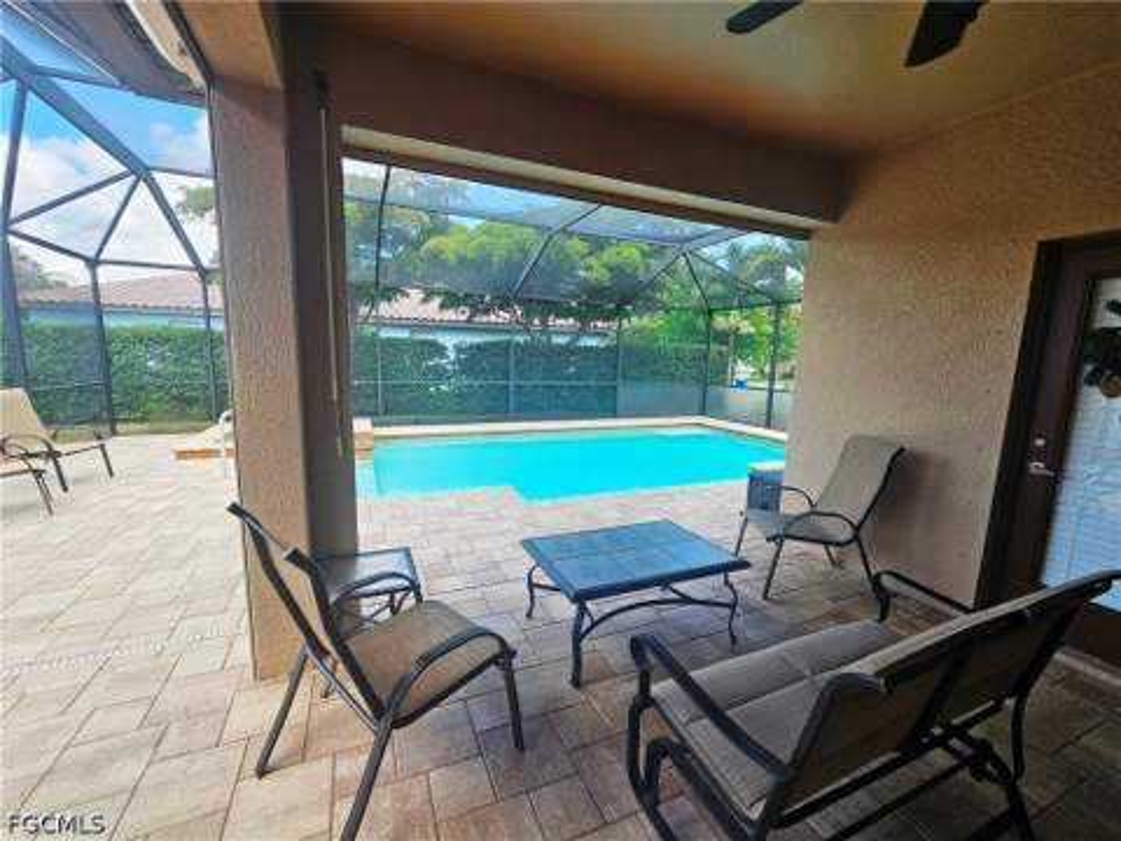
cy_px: 420
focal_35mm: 13
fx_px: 421
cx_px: 560
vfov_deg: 89.9
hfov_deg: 106.2
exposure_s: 1/359
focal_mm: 2.2
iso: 100
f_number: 2.2
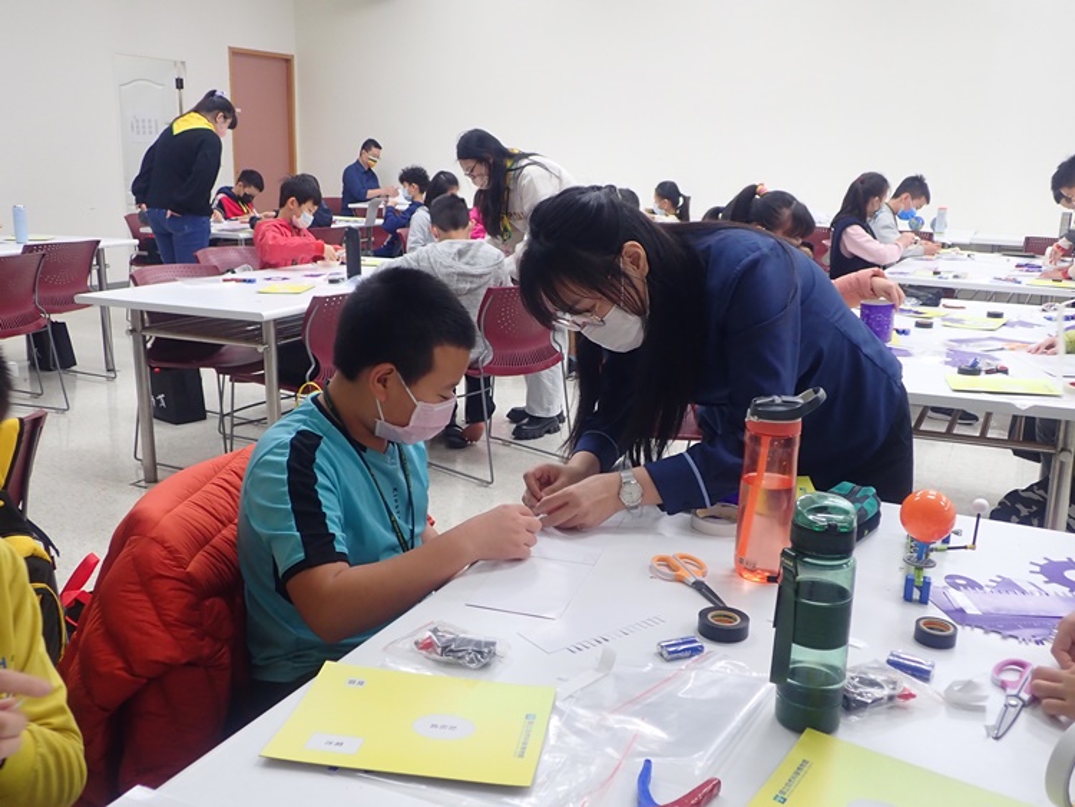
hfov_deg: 56.8
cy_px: 404
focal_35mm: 32
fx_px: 994
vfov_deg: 44.2
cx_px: 538
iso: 200
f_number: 2.4
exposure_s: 1/50
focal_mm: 5.87
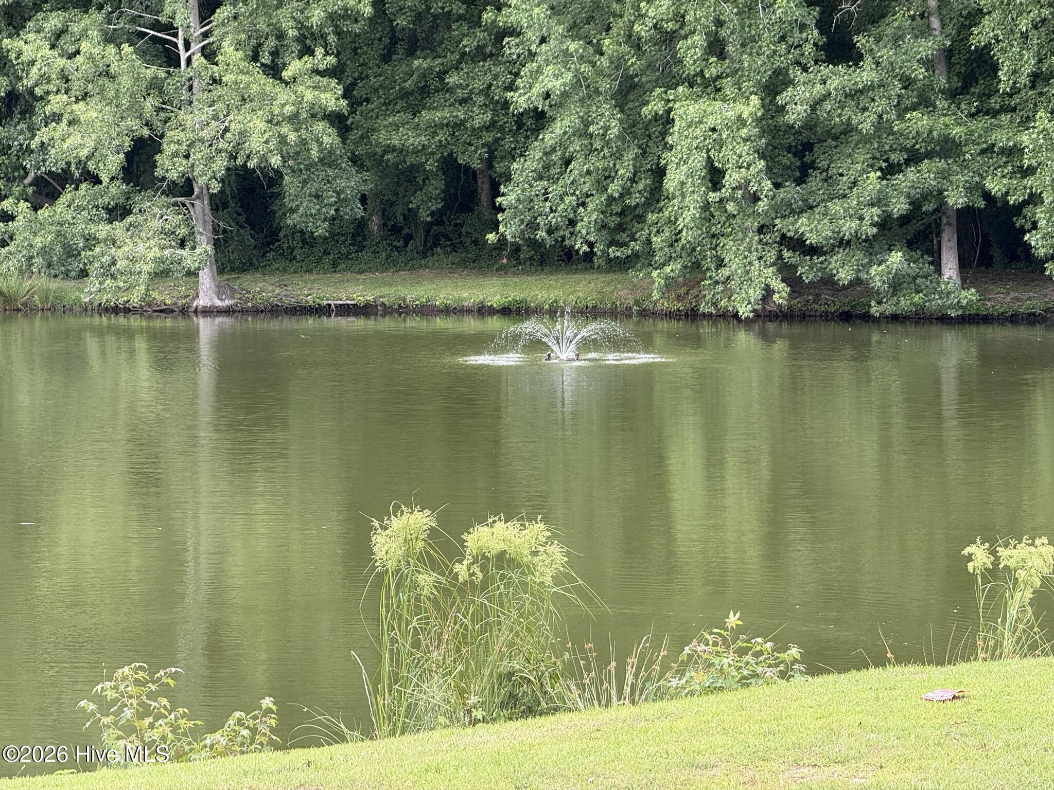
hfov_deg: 16.4
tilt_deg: -3.8
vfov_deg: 12.3
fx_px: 3654
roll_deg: +0.2
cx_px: 527
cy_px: 395
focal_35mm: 120
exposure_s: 1/112
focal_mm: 15.66
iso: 64
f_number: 2.8
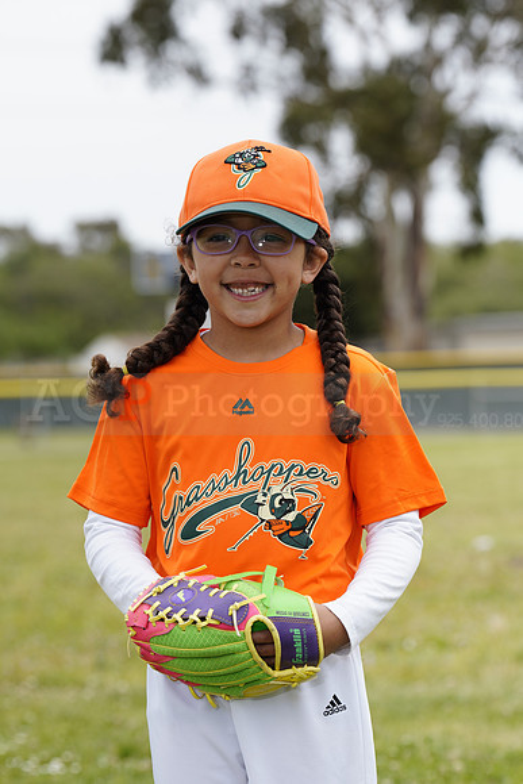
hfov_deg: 8.4
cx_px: 262
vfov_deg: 12.6
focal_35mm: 163
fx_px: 3550
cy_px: 392
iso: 100
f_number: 7.1
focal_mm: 163
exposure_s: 1/250
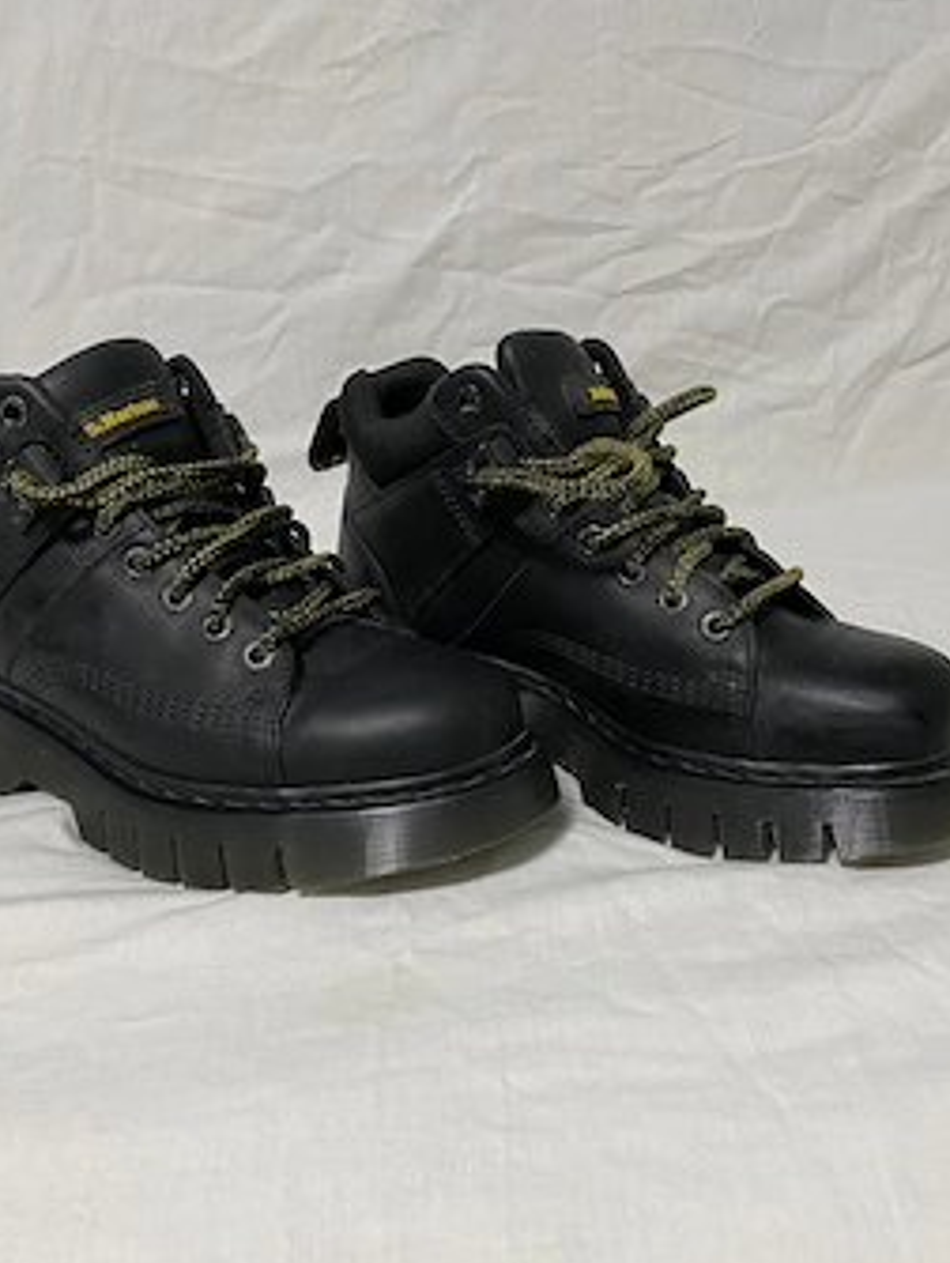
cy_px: 720
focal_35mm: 31
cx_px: 464
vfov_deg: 58.1
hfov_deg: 45.5
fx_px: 1132
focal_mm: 4.25
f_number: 1.8
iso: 160
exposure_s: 1/50
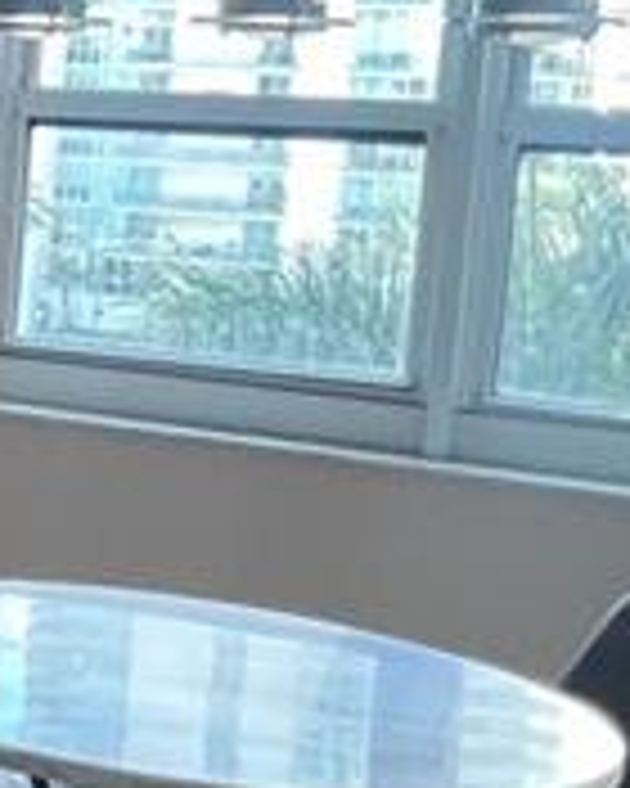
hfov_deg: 12.3
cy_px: 239
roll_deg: -2.1
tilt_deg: -3.8
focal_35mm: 87
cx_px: -1040
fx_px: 2028
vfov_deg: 21.9
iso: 200
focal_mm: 1.57
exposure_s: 1/120
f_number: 1.8
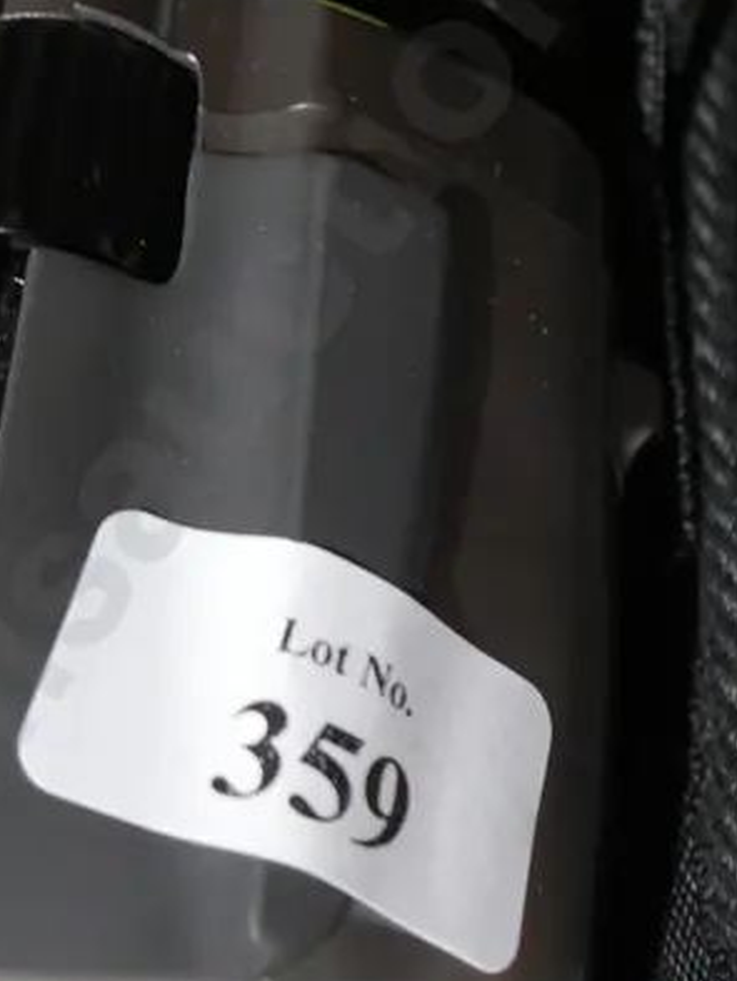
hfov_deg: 20.1
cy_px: 377
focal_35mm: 73
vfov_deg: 26.6
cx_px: 227
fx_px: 2071
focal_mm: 14
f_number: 3.5
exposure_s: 1/60
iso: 1000
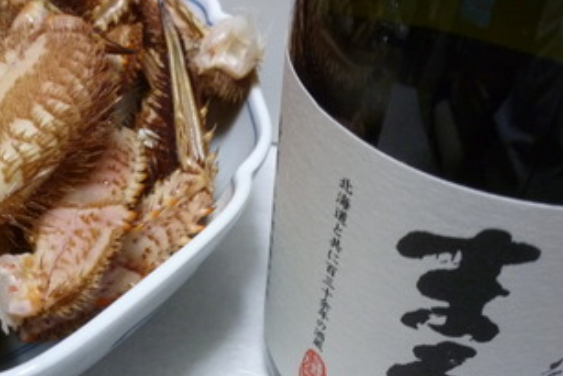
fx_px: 579
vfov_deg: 35.3
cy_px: 276
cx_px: 290
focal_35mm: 37
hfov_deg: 51.9
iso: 400
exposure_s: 1/25
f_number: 3.4
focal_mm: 4.7
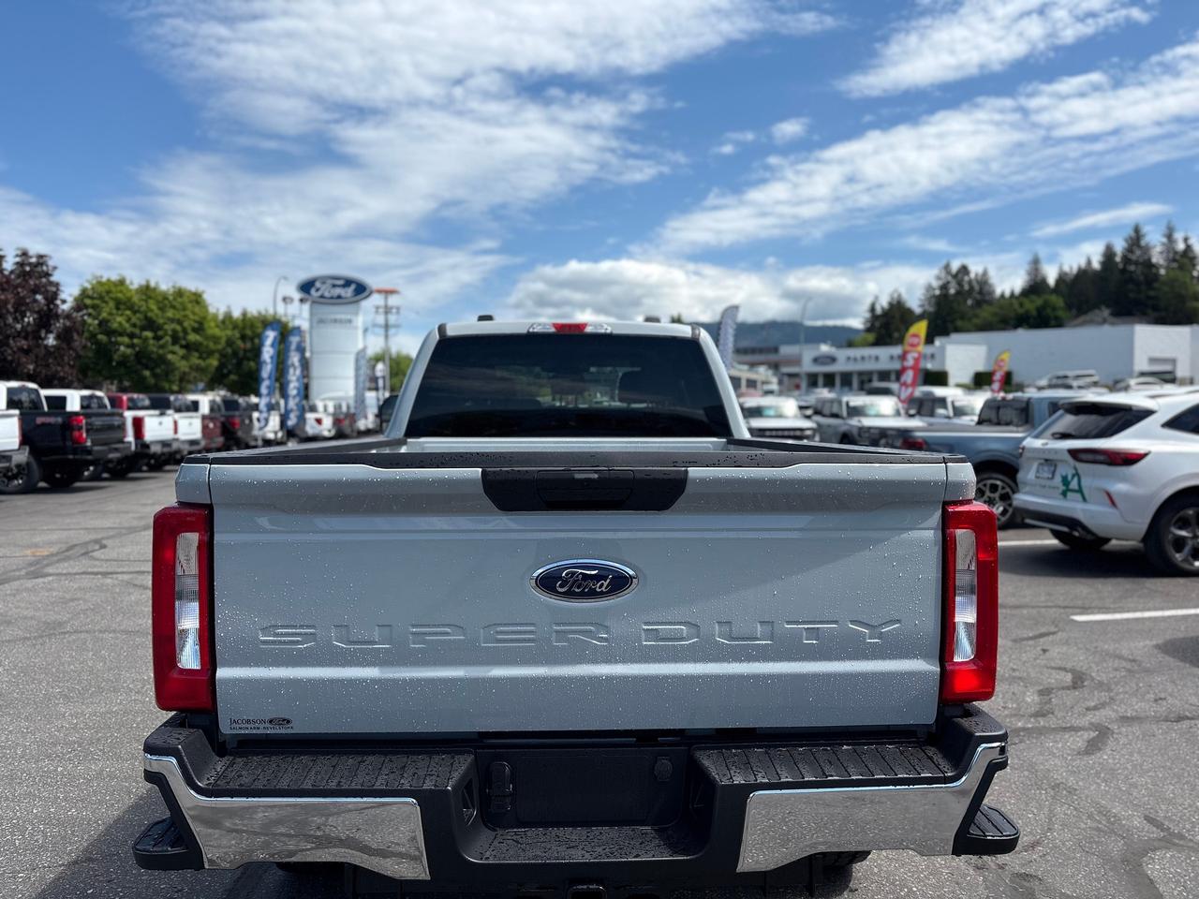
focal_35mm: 26
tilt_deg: -0.4
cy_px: 450
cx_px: 600
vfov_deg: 53.1
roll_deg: -0.4
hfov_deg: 67.3
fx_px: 901
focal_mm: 5.96
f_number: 1.6
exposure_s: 1/3831
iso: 50
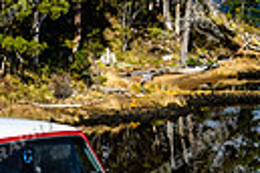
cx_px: 73
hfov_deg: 9.6
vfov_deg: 6.4
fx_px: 1553
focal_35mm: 215
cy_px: 98
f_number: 4.5
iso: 320
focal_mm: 32
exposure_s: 1/5000
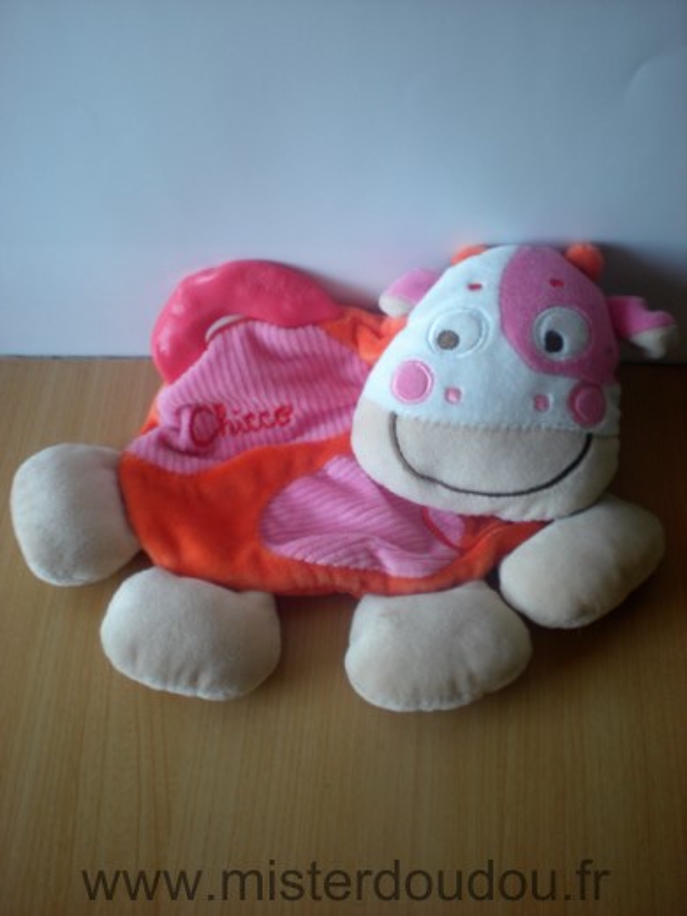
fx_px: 1006
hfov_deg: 37.7
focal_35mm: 38
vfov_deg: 49.0
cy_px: 458
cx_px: 344
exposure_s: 1/18.1
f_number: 3.1
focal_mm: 6.3
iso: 64
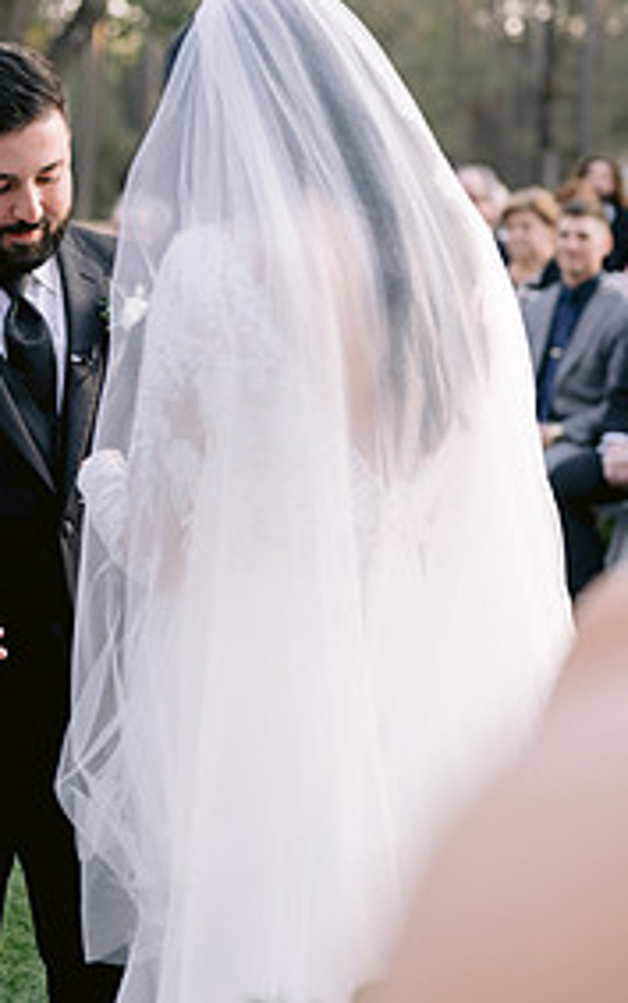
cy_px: 273
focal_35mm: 81
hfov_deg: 16.0
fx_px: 2217
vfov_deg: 25.3
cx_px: 110
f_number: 2.2
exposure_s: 1/500
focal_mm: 50
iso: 400
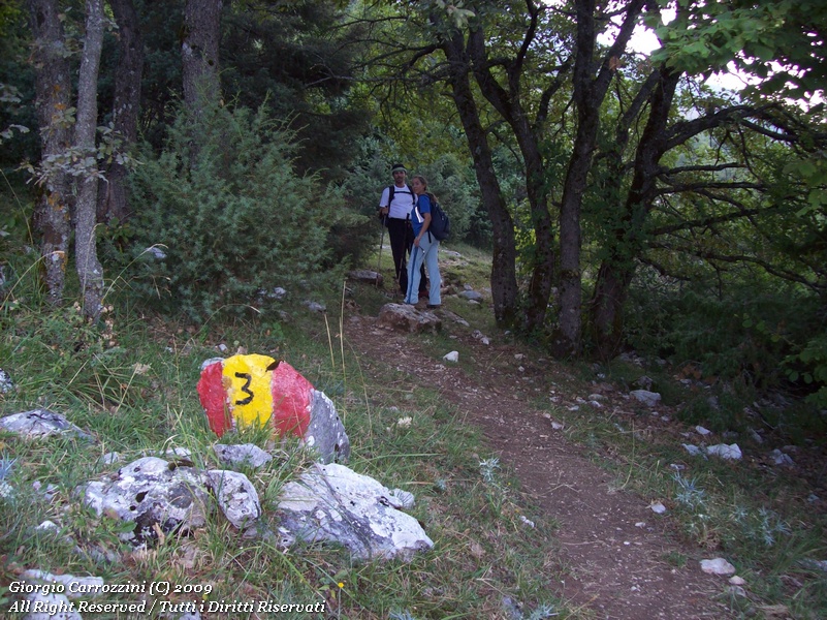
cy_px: 310
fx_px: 860
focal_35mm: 36
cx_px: 414
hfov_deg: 51.4
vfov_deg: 39.6
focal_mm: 6
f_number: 2.7
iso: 80
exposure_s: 1/64
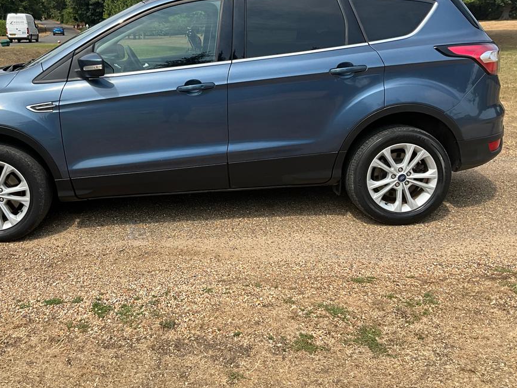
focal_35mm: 40
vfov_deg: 35.8
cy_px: 145
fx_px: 598
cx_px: 201
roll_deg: -1.5
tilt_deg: -10.1
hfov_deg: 46.5
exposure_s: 1/1626
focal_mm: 3
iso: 25
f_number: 1.8
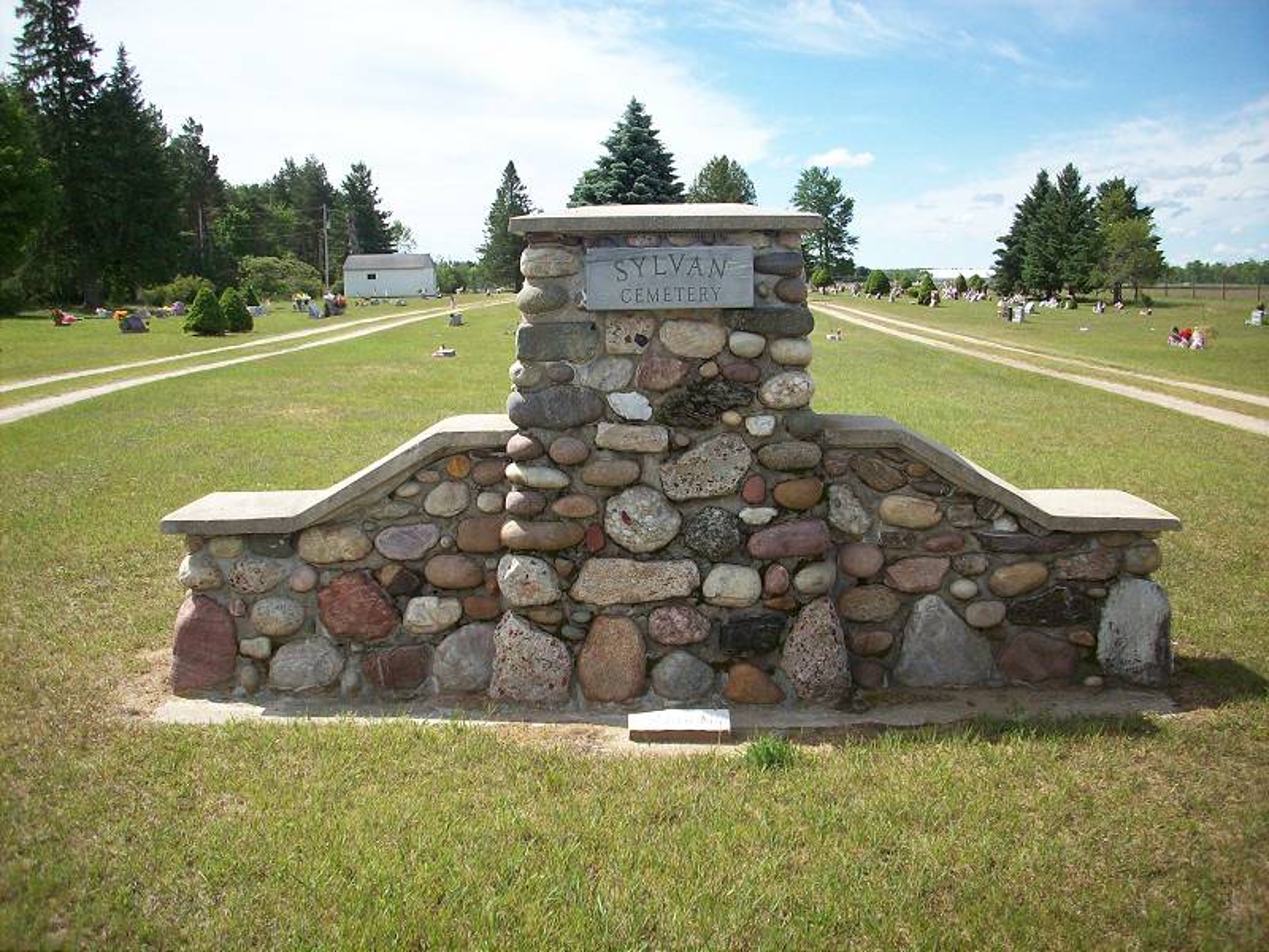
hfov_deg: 50.1
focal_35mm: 37
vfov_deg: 38.7
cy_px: 476
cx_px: 634
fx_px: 1356
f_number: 5.6
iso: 80
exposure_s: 1/265
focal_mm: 6.2
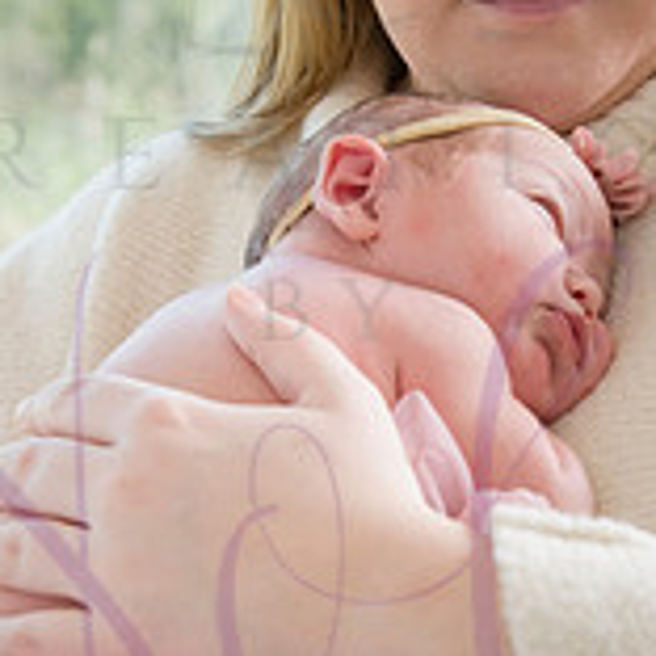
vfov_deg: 15.4
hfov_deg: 15.4
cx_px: 387
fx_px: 2423
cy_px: 303
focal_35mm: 113
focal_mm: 46
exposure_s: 1/250
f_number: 5.6
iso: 500
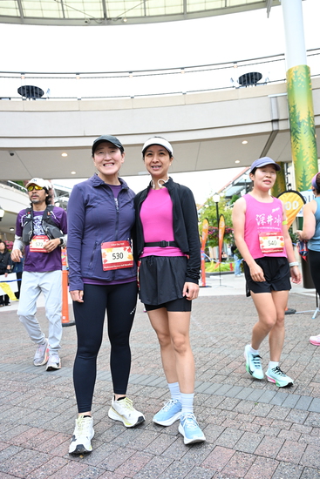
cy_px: 240
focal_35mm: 28
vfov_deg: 66.4
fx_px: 366
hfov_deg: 47.2
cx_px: 160
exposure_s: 1/200
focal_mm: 27.5
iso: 2000
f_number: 4
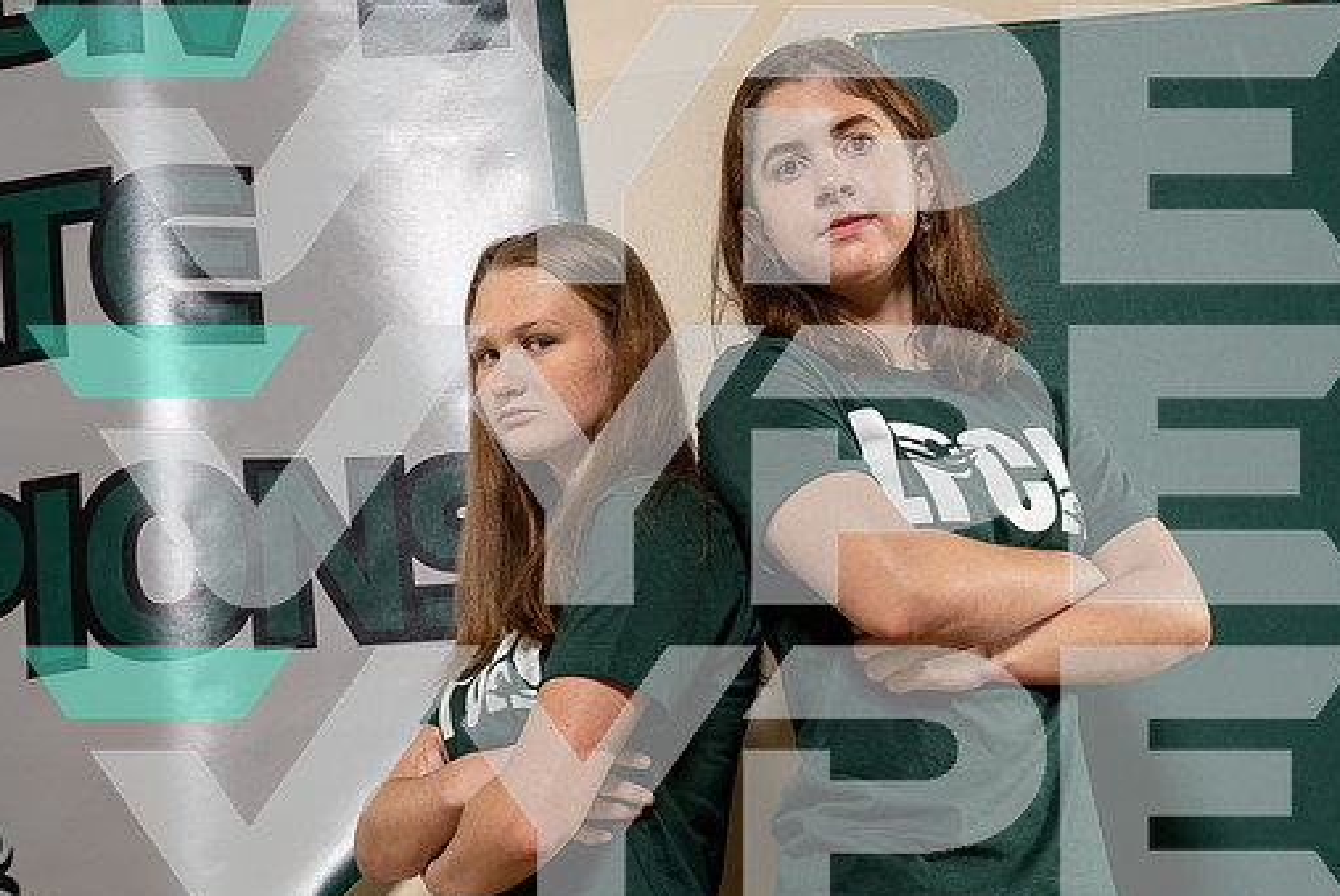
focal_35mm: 64
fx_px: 2384
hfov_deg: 31.4
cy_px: 467
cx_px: 700
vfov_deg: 21.3
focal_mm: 56
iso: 320
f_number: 6.3
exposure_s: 1/250
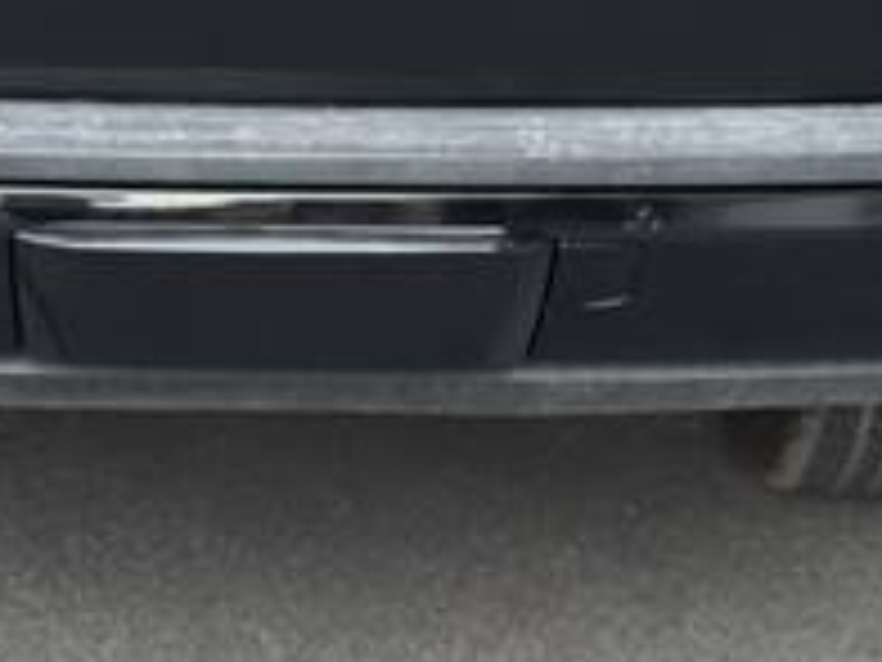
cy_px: -365
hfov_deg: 12.5
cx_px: 153
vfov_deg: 9.2
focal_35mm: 157
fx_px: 4000
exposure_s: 1/470
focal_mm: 6.76
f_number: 1.78
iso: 64
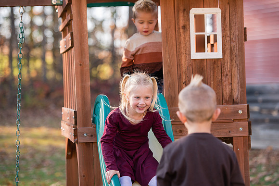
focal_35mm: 120
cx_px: 140
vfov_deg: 11.4
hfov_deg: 17.1
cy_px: 93
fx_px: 930
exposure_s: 1/640
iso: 500
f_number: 2.8
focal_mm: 120
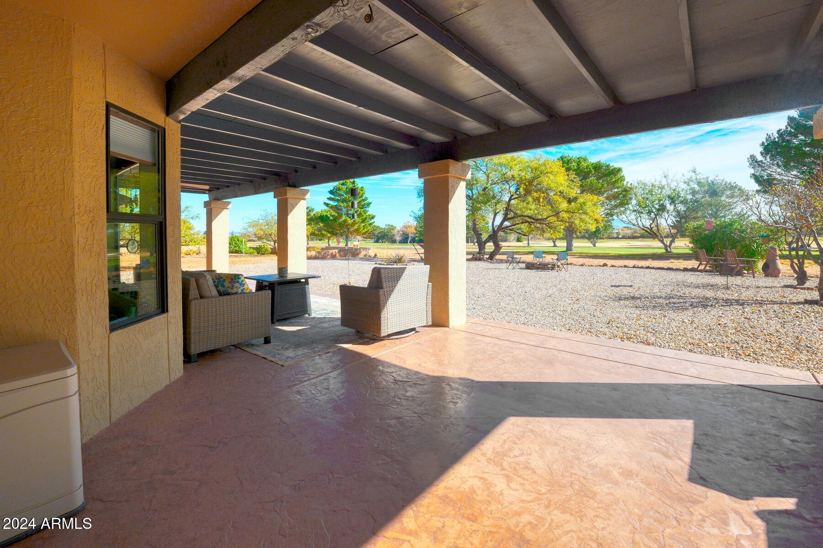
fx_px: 320
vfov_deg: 81.2
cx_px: 412
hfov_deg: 104.3
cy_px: 274
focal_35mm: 14
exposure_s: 1/160
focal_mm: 14
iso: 400
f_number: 10
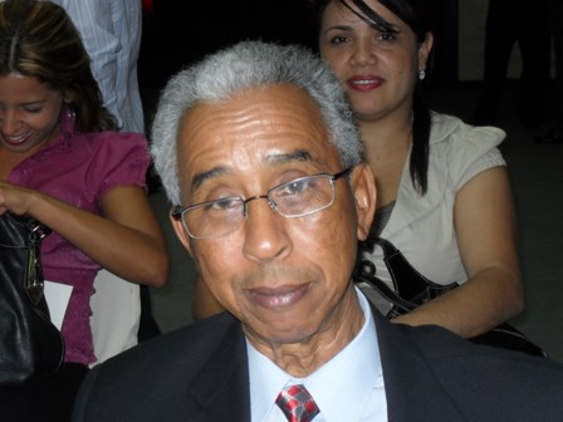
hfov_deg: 24.4
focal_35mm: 80
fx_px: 1301
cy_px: 211
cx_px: 282
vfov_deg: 18.4
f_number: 4.4
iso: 200
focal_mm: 14.1
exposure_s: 1/60
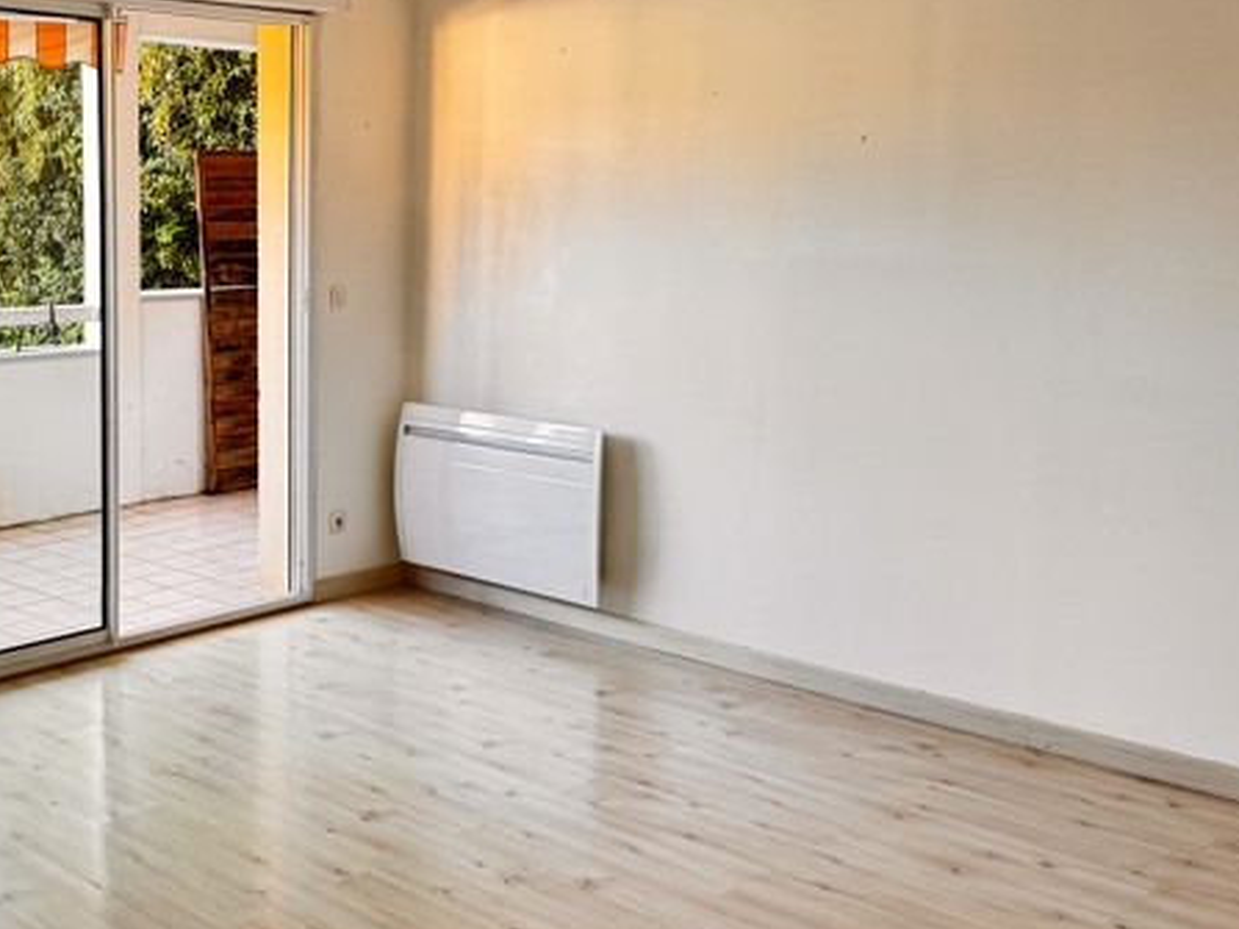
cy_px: 369
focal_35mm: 43
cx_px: 283
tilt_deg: -6.4
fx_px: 1539
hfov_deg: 42.3
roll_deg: +0.2
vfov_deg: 33.5
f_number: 1.78
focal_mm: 6.76
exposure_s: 1/100
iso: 200
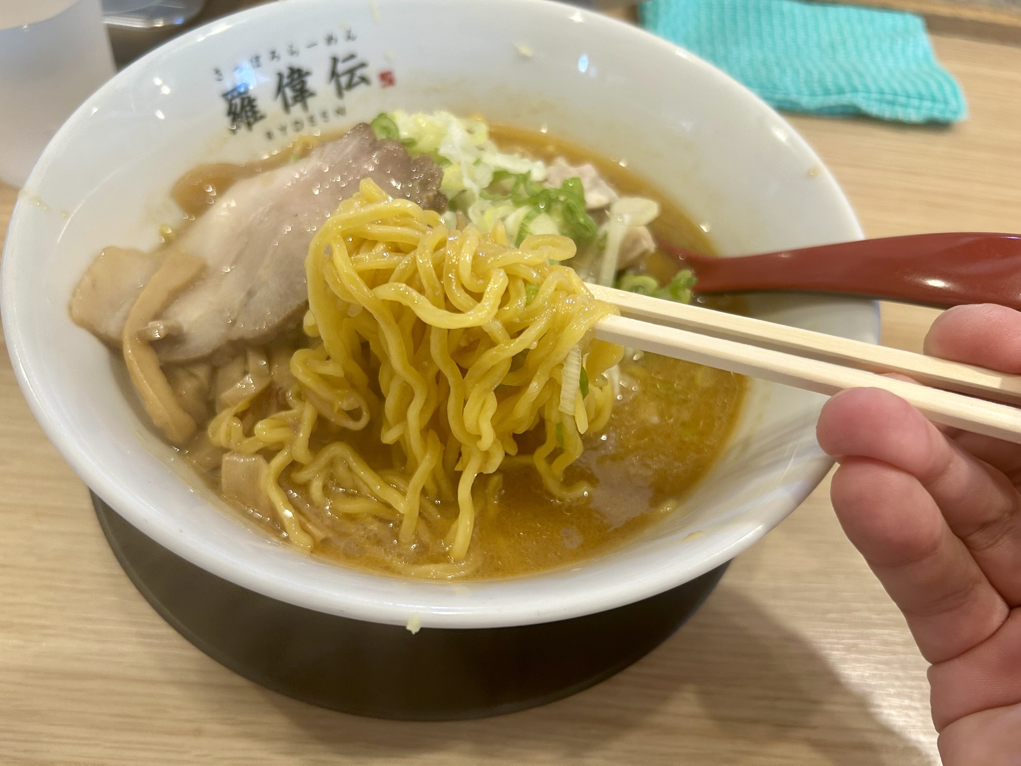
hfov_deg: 67.3
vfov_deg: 53.1
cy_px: 383
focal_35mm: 26
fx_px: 767
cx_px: 510
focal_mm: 5.7
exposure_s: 1/100
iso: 125
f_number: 1.5
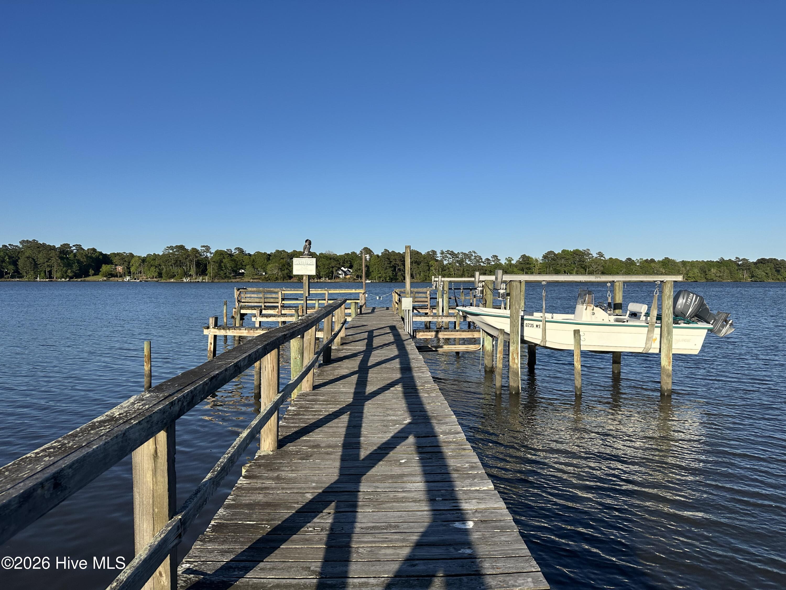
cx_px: 393
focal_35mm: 24
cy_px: 295
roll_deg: +0.2
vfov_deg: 56.8
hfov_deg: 71.6
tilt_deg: -0.1
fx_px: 545
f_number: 1.78
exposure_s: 1/5525
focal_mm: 6.86
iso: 80
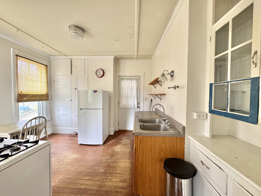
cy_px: 98
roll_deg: +0.0
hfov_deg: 102.1
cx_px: 130
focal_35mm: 14
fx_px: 106
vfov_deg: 85.7
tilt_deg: -1.7
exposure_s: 1/99
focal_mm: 2.22
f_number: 2.2
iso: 200
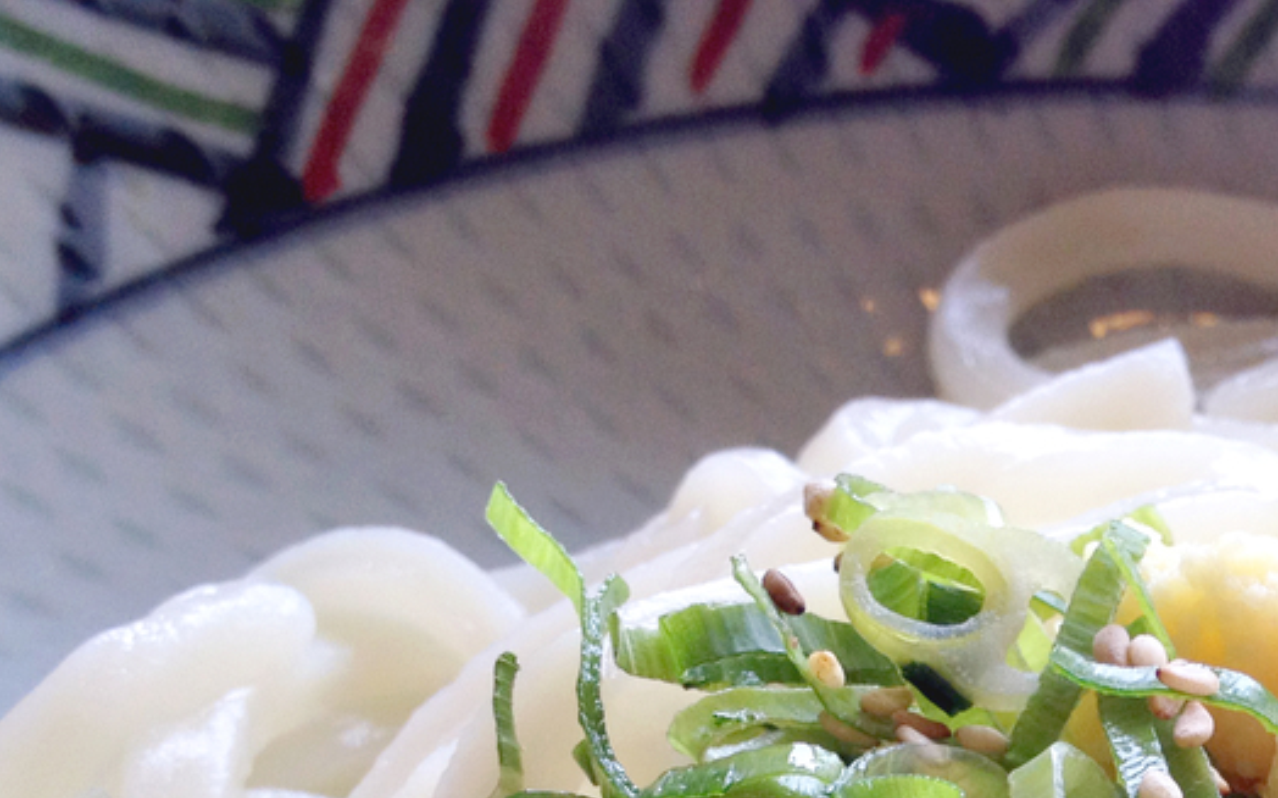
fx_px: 2959
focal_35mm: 85
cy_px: 1096
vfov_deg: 14.6
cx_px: 1149
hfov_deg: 23.7
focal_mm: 4.28
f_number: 2.4
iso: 80
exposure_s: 1/120
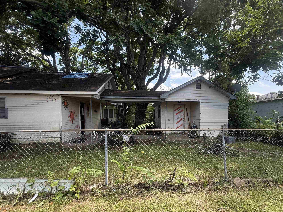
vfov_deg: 74.4
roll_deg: +0.0
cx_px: 164
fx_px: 139
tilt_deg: -1.0
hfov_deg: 90.3
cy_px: 119
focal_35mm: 17
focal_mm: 2.22
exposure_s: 1/405
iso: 64
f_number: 2.2
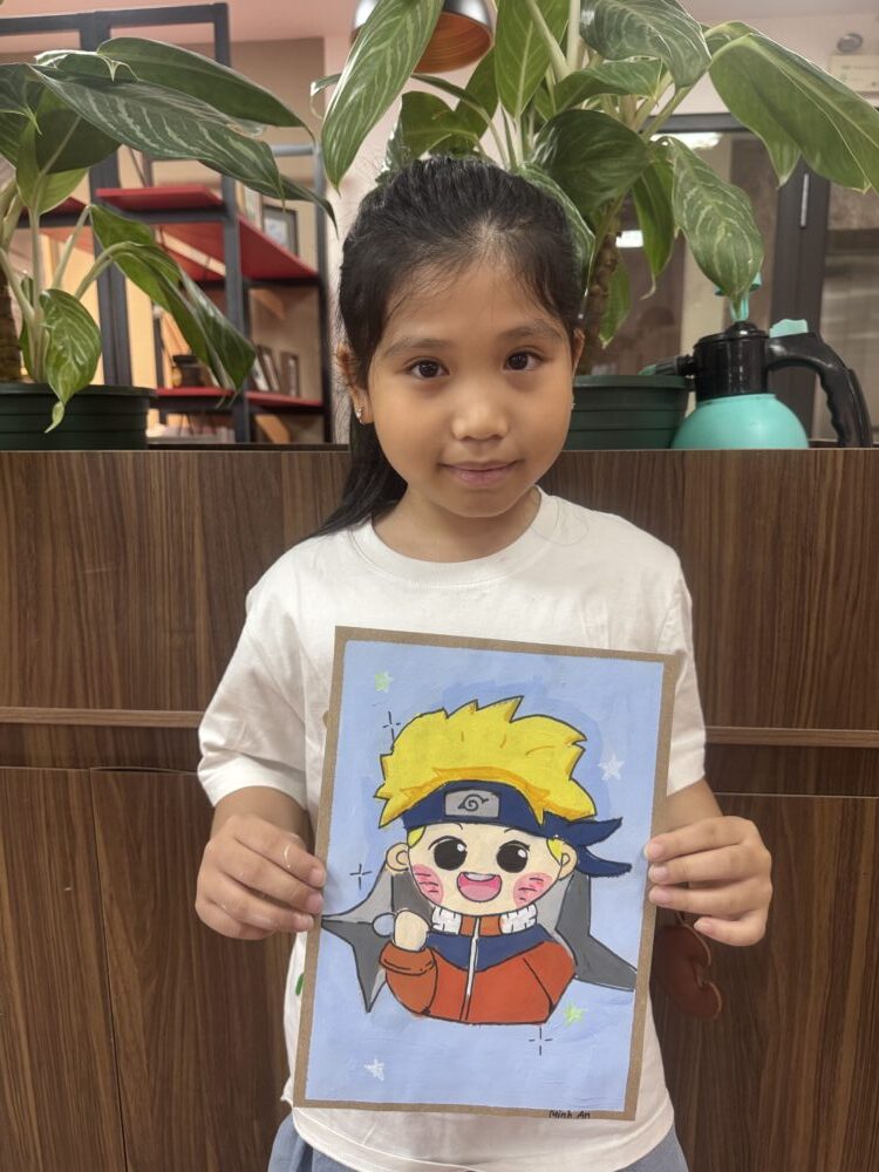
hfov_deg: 56.8
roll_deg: +0.2
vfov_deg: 71.6
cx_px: 440
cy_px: 586
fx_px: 813
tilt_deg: -10.6
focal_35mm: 24
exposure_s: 1/105
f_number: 1.78
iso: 200
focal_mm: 6.76
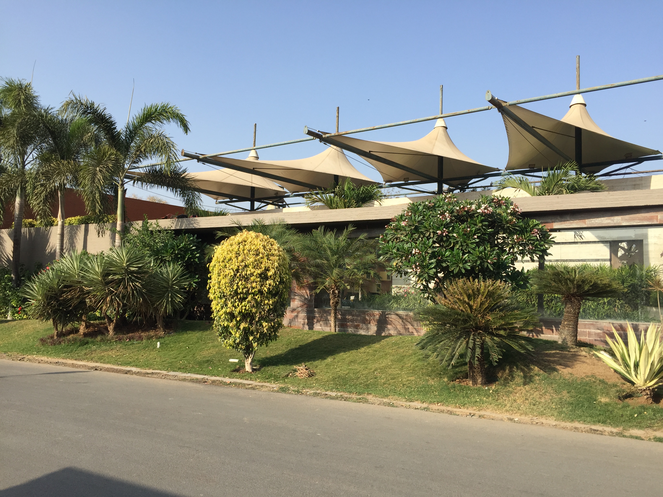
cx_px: 332
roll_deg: -1.1
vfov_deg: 48.2
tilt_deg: +3.5
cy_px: 248
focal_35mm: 29
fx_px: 555
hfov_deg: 61.7
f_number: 2.2
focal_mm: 4.15
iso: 32
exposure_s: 1/1276
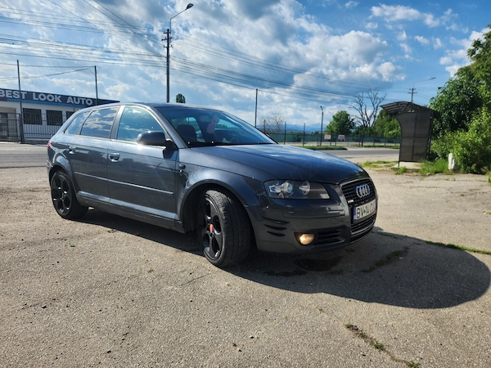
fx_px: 326
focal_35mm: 23
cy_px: 184
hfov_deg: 73.9
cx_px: 246
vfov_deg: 58.9
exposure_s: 1/1925
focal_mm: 5.4
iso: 20
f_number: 1.8
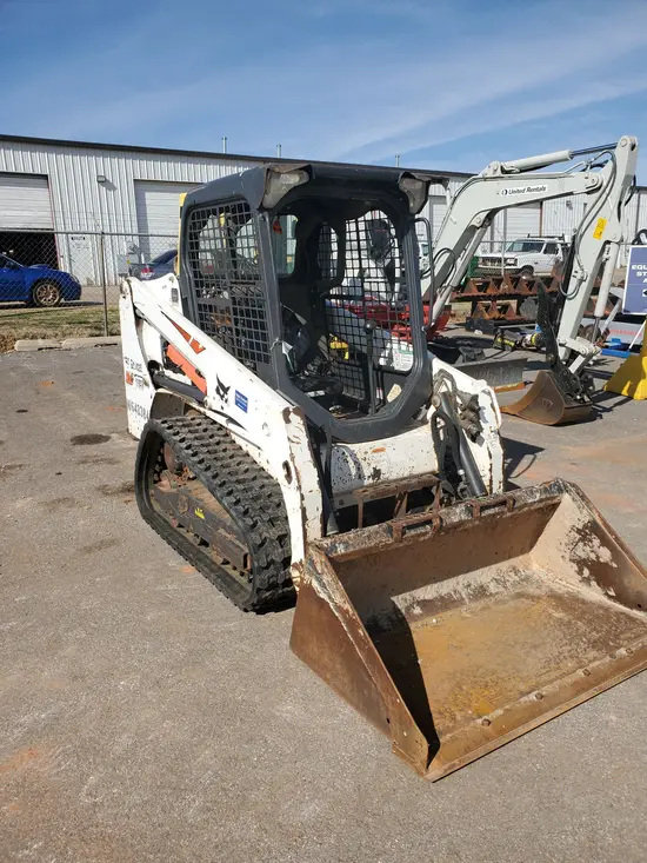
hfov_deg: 53.1
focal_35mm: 26
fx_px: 648
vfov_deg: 67.3
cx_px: 324
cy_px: 432
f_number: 2.4
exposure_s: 1/2198
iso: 50
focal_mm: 4.3
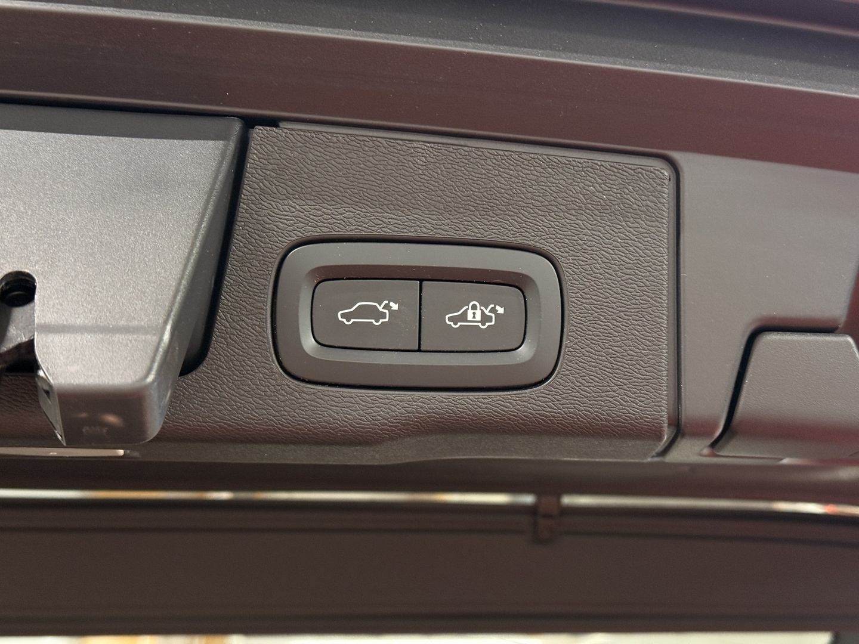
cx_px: 430
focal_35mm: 48
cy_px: 322
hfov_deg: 39.7
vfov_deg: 30.3
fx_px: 1191
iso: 250
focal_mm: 6.76
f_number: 1.78
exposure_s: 1/60
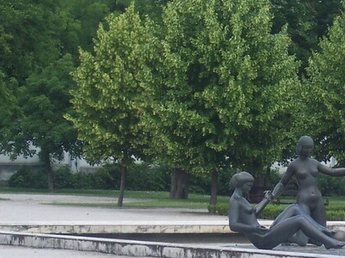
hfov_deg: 8.6
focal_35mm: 228
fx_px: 2272
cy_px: 255
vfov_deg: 6.5
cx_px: 389
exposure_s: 1/400
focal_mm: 14.9
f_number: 4.5
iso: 80
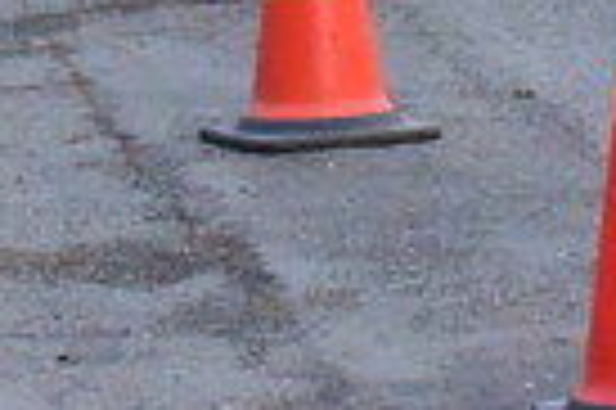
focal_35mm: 524
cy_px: -642
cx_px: 1016
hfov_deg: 3.9
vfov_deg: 2.6
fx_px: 8955
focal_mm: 92
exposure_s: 1/3200
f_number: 14
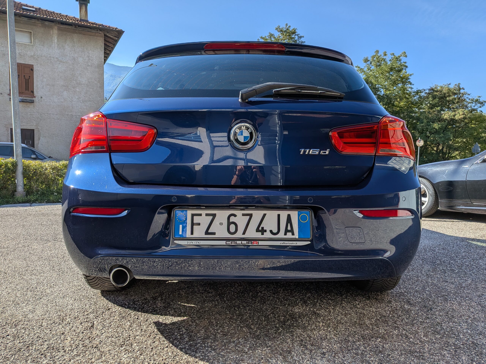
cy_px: 182
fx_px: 337
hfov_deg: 71.6
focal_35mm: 24
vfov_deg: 56.8
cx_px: 243
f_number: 1.7
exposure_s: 1/968
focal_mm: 4.53
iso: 27
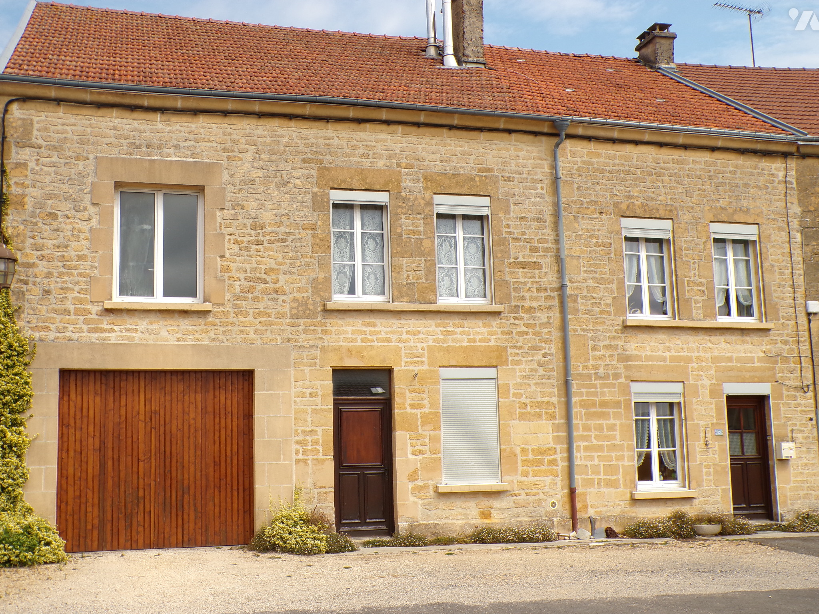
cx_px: 410
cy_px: 307
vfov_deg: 34.3
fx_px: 994
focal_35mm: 42
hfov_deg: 44.8
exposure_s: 1/400
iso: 100
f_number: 5.1
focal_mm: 7.6
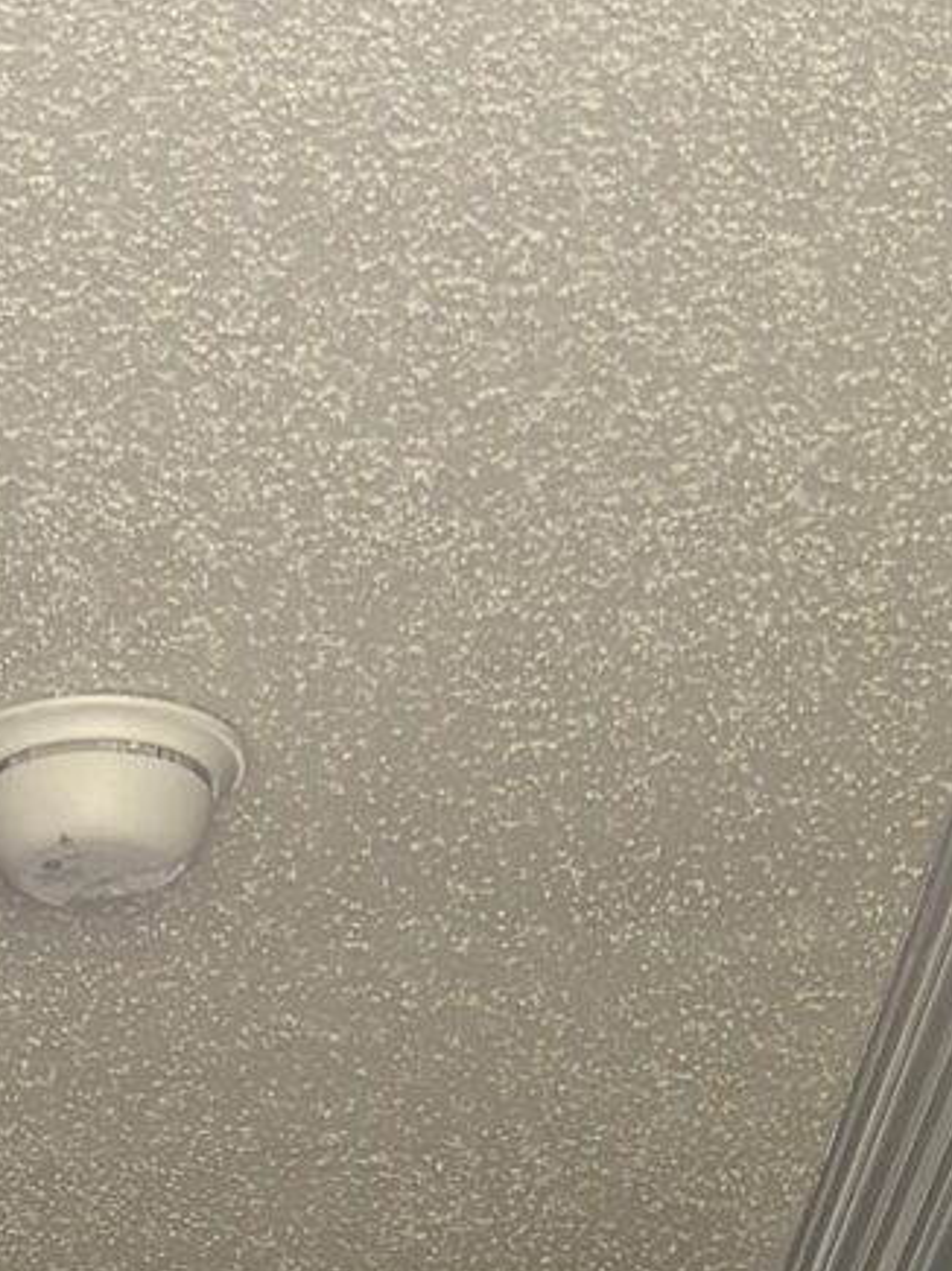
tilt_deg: -1.0
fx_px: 5613
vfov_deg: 10.1
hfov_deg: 9.5
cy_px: 3644
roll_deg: +0.4
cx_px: -304
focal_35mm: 153
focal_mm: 5.96
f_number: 1.6
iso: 125
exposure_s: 1/100
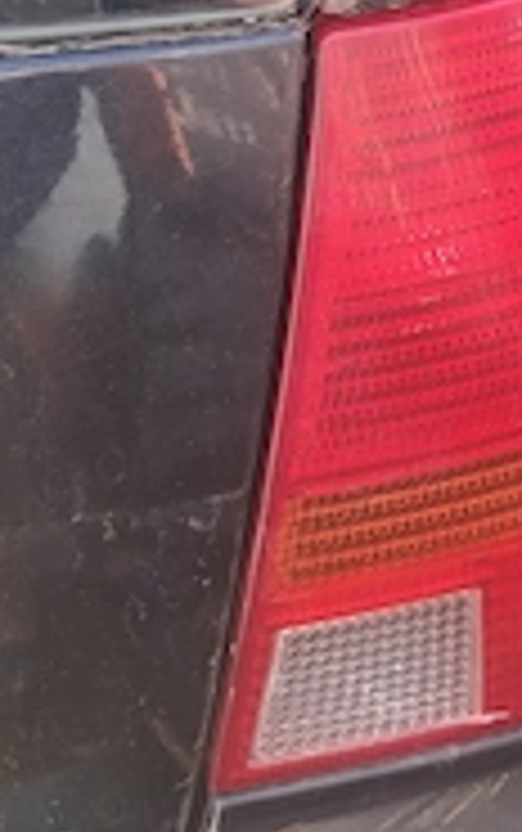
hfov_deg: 23.1
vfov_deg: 32.8
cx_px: 459
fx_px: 1249
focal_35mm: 55
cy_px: -63
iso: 50
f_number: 1.8
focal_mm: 5.23
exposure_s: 1/50
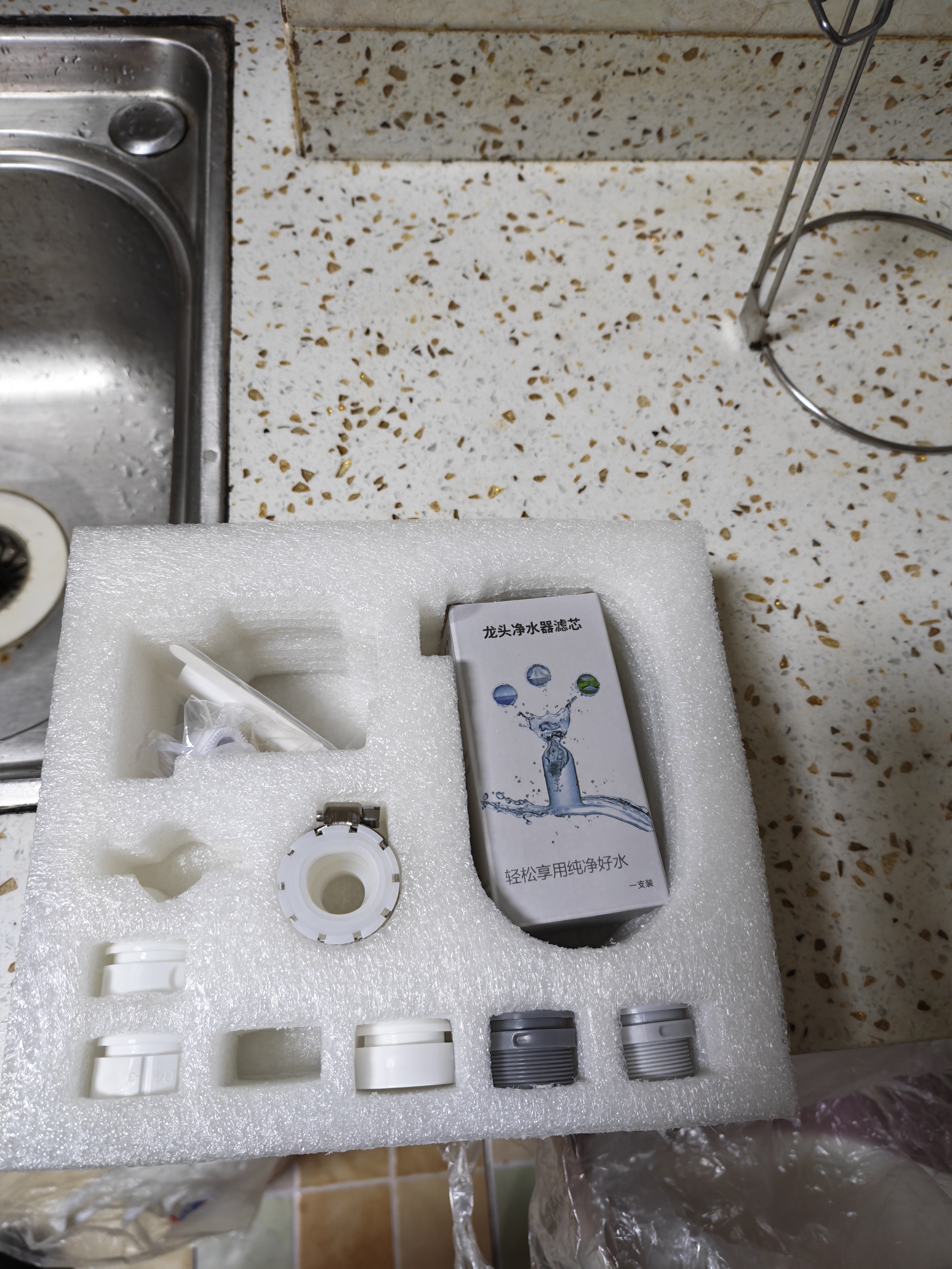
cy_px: 634
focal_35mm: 24
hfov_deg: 56.8
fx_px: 880
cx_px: 476
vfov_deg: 71.6
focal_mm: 5.52
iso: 640
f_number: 1.9
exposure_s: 1/25
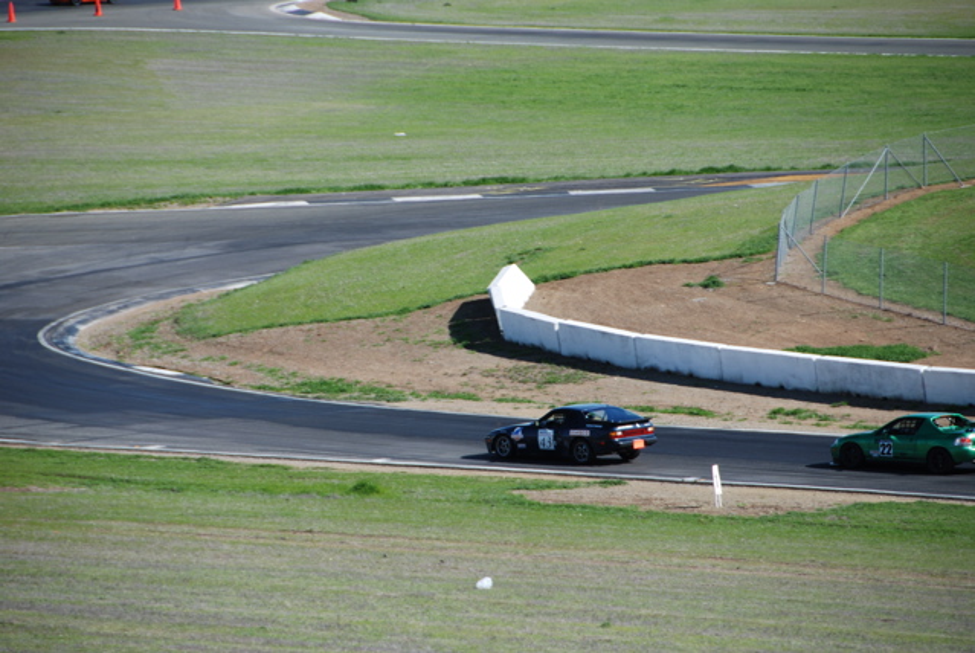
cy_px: 326
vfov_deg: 4.6
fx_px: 8136
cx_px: 488
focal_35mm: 300
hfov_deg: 6.9
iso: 200
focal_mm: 200
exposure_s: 1/800
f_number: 5.6
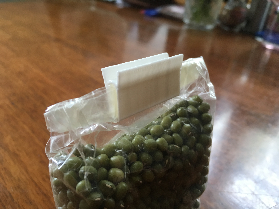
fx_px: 234
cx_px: 140
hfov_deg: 61.7
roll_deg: -6.8
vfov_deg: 48.2
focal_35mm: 29
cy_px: 104
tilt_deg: -29.4
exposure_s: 1/33
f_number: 2.2
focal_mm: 4.15
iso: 100
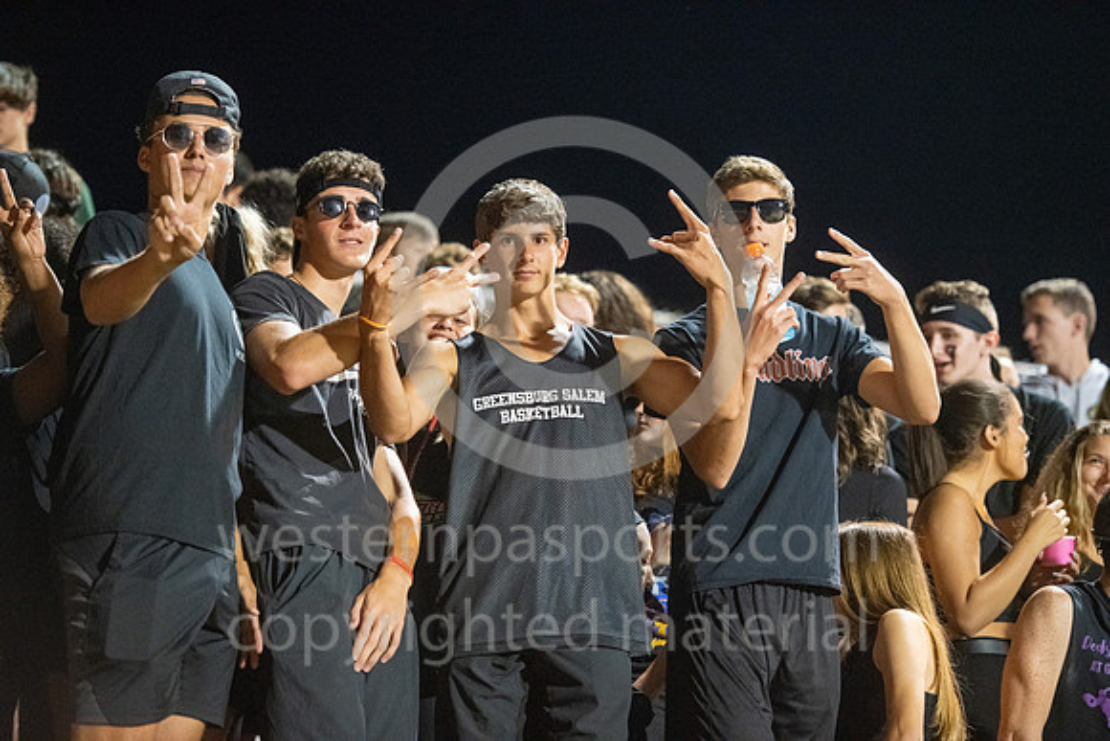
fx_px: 4009
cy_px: 370
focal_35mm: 130
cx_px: 555
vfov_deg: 10.6
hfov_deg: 15.8
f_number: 2.8
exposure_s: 1/400
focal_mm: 130
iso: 6400
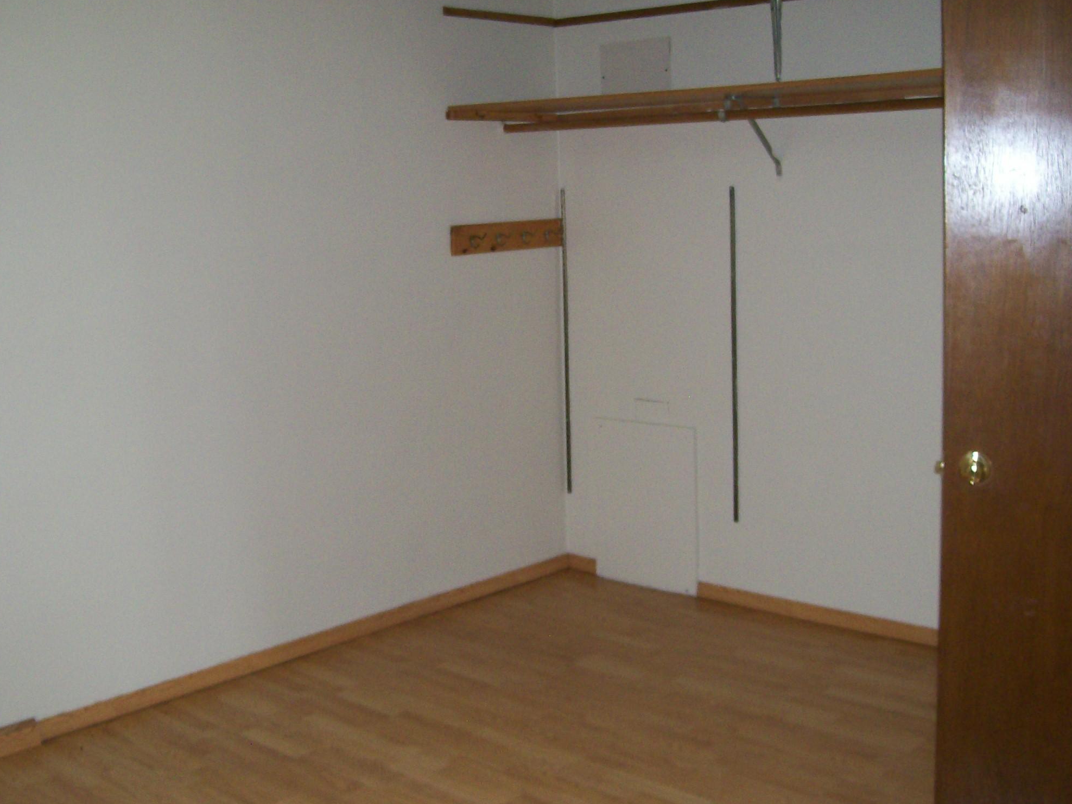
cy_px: 357
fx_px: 1301
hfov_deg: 44.8
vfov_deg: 34.3
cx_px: 497
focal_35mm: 42
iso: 140
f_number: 2.7
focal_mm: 6
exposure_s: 1/64
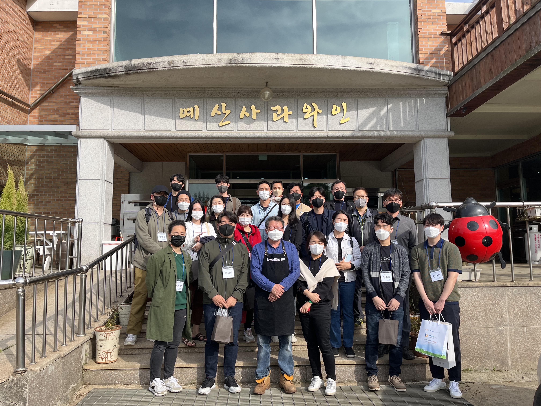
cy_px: 203
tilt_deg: +5.9
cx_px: 270
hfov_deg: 67.3
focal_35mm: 26
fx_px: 406
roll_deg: +0.9
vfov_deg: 53.1
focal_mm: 5.1
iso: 50
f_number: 1.6
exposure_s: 1/1294
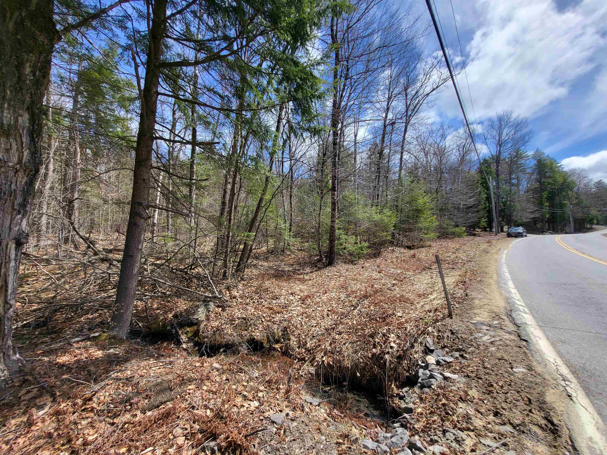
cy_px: 228
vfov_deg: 89.9
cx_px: 304
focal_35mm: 13
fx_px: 228
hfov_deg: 106.2
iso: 32
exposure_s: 1/771
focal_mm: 1.74
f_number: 2.2
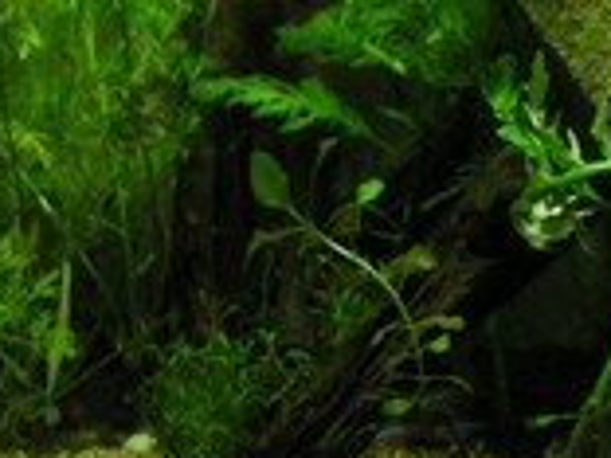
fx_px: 1783
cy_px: -90
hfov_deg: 18.7
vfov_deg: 14.2
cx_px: 666
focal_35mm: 101
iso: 400
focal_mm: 5.7
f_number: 2.8
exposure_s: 1/27
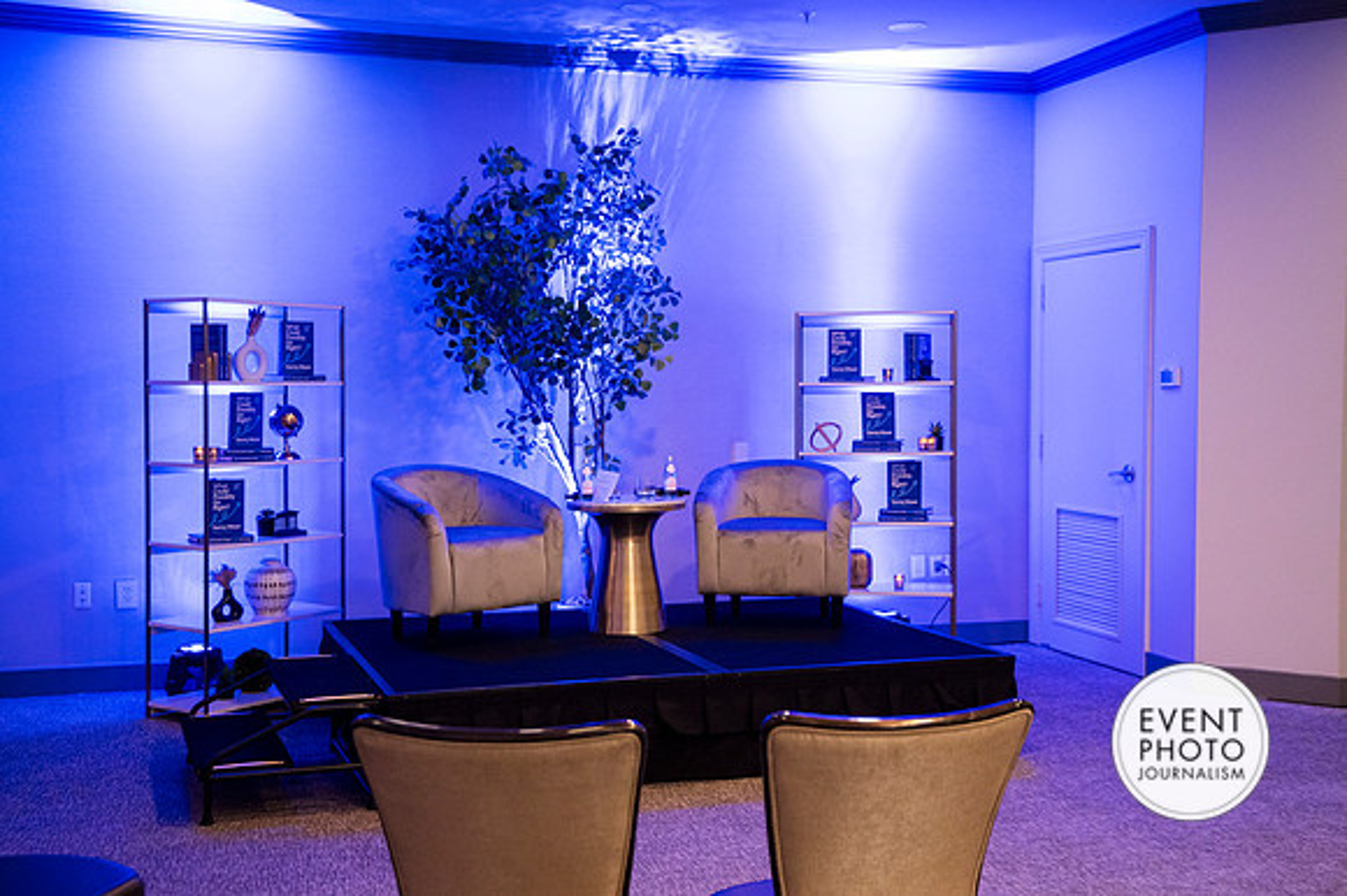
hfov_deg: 50.7
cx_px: 674
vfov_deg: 35.0
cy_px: 448
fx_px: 1421
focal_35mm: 38
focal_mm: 38
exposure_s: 1/200
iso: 4000
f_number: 4
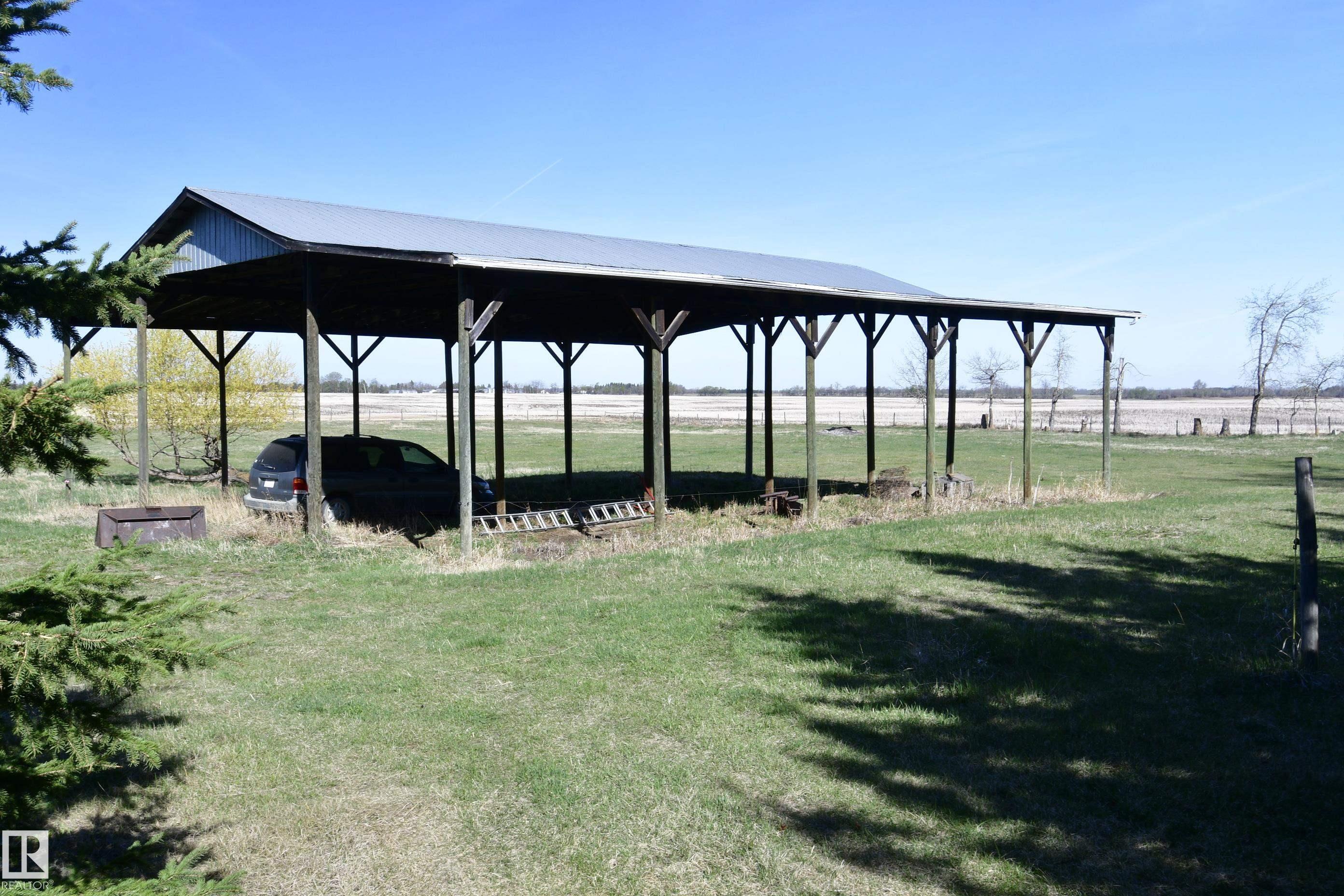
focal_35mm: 33
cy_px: 448
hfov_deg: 57.2
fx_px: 1232
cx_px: 672
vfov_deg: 40.0
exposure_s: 1/30
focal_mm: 22
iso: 160
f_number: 13
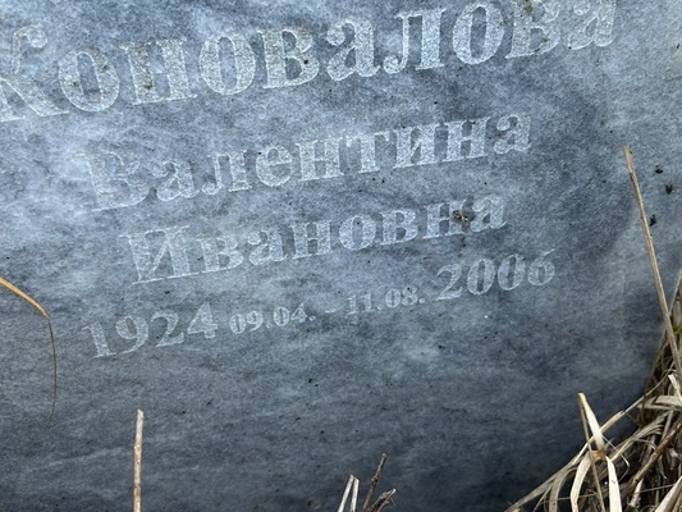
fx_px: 769
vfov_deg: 36.5
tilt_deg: -38.7
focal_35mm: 39
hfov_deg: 47.8
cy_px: 174
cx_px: 353
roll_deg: +5.4
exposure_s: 1/121
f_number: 1.5
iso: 64
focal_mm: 5.7
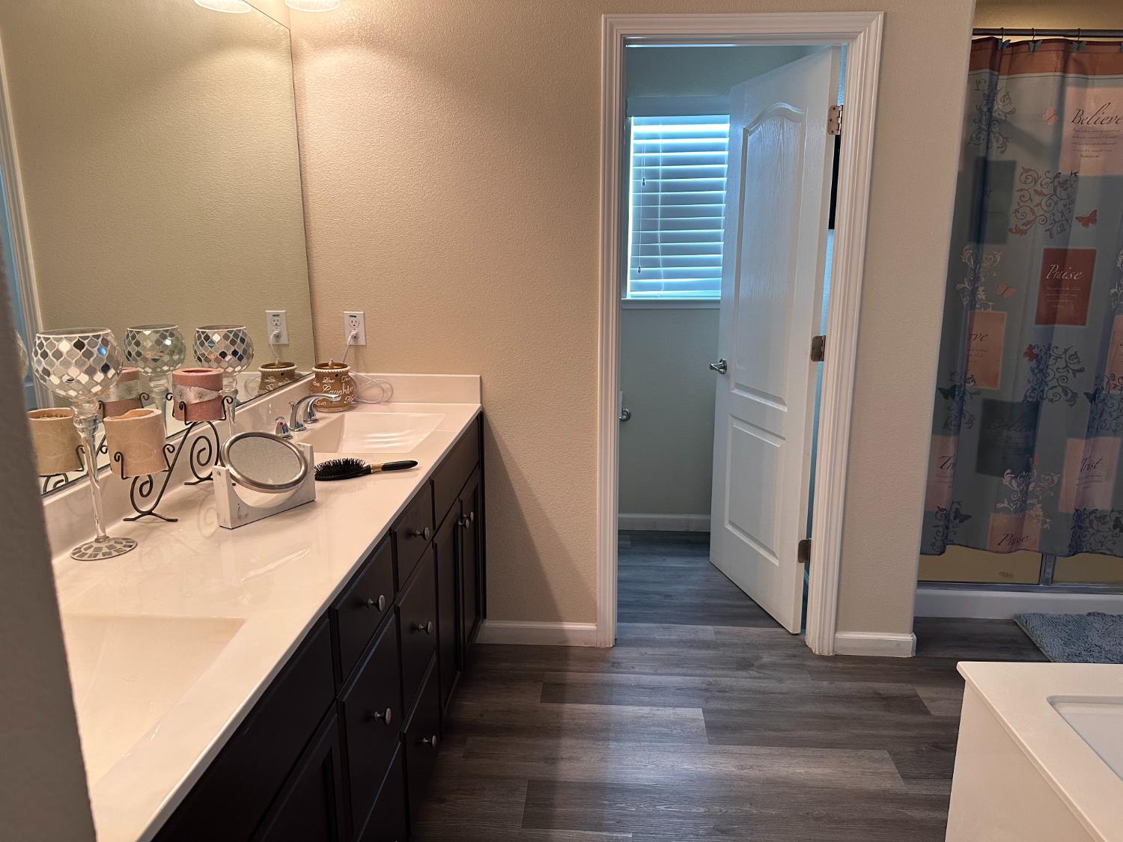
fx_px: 779
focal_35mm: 24
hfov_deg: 71.6
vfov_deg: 56.8
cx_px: 562
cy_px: 421
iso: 200
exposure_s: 1/120
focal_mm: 6.86
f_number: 1.78
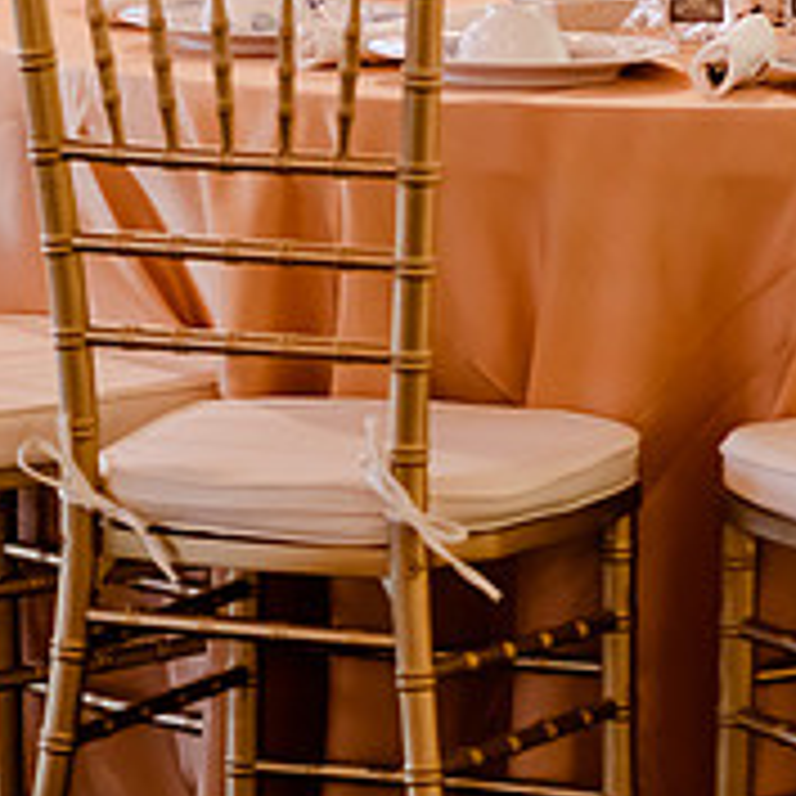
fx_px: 7597
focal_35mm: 292
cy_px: -11
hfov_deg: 6.0
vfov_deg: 6.0
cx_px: 926
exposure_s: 1/160
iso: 2000
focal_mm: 105
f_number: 2.8
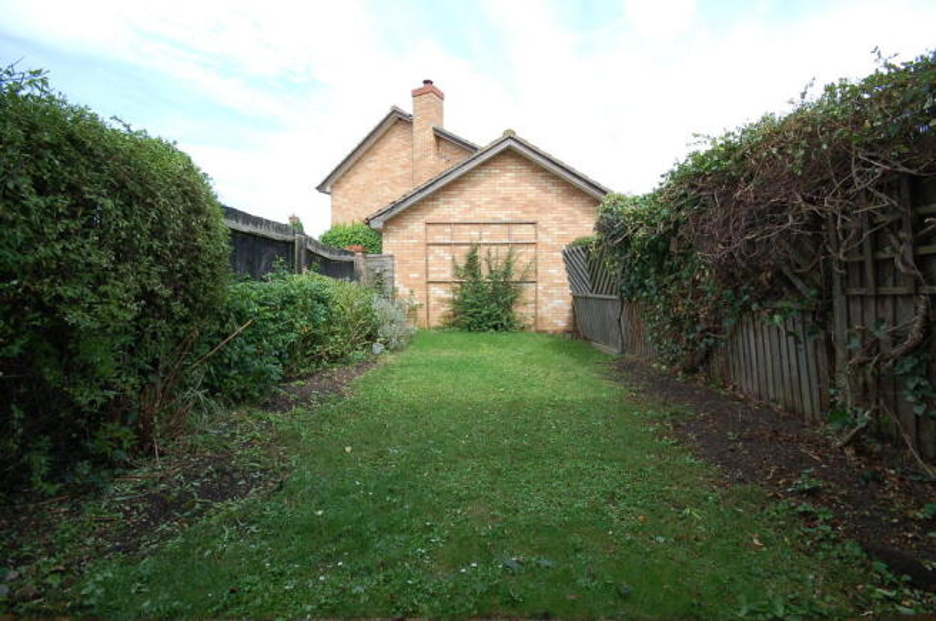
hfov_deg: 100.5
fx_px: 389
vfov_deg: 77.1
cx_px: 468
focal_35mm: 15
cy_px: 310
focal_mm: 10
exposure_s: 1/200
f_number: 10
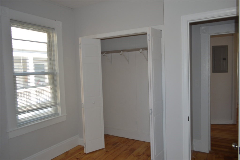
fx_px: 180
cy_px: 80
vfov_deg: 47.9
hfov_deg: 67.4
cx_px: 120
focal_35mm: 27
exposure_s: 1/125
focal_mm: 18
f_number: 4
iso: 250
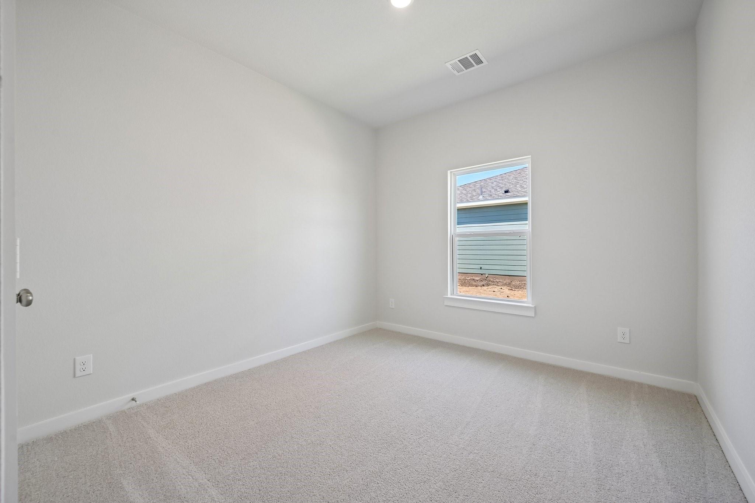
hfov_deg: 104.3
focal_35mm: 14
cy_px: 252
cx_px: 378
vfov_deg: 81.2
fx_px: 294
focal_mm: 14
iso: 250
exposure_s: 1/30
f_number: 9
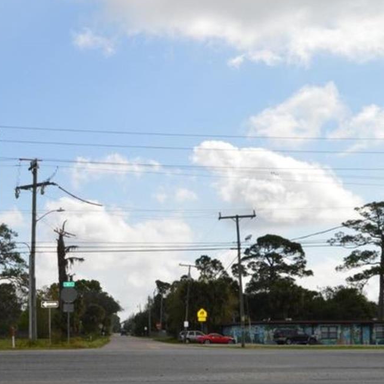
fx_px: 715
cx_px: -26
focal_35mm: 57
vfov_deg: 29.4
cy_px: 301
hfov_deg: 27.7
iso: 100
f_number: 11
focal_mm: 18
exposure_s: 1/200
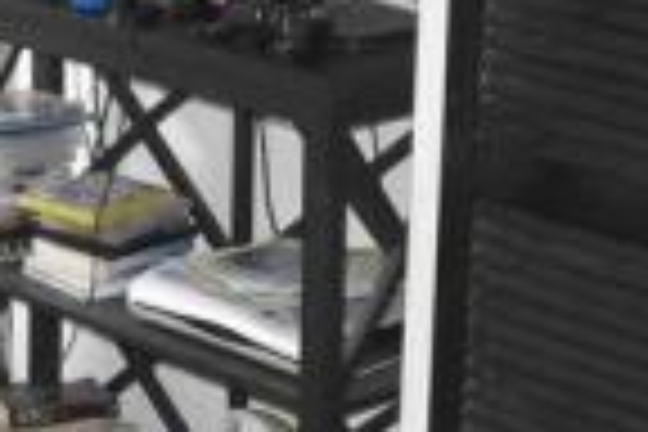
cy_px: -151
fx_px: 2448
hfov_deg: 13.8
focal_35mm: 136
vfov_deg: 9.9
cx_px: -430
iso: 800
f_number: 10
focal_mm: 20
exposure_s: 1/40
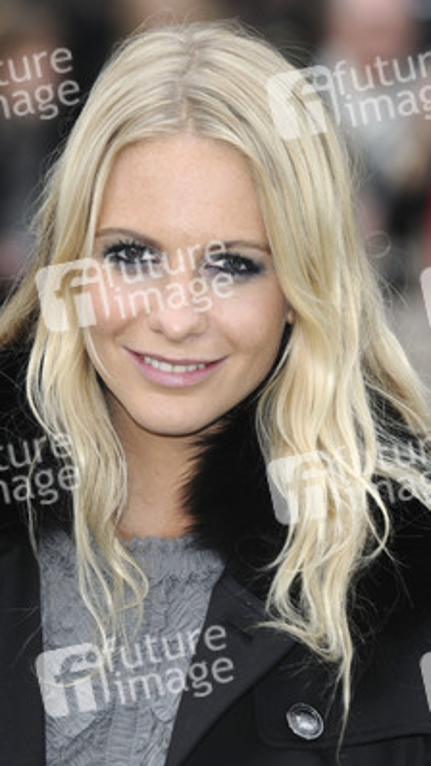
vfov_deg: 7.8
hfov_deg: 4.4
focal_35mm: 277
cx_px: 191
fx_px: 5616
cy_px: 383
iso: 320
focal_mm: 175
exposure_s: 1/160
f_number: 5
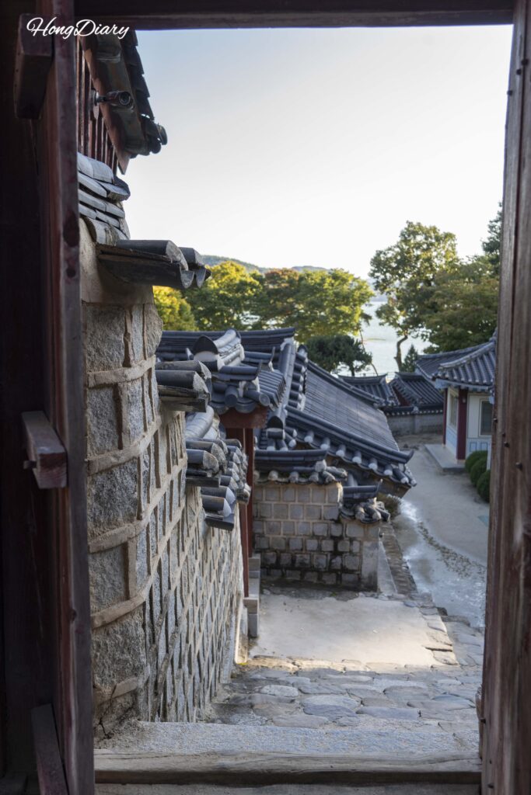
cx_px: 266
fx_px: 796
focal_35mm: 36
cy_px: 398
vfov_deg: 53.1
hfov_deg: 36.9
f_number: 5.6
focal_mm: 36
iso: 100
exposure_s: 1/80
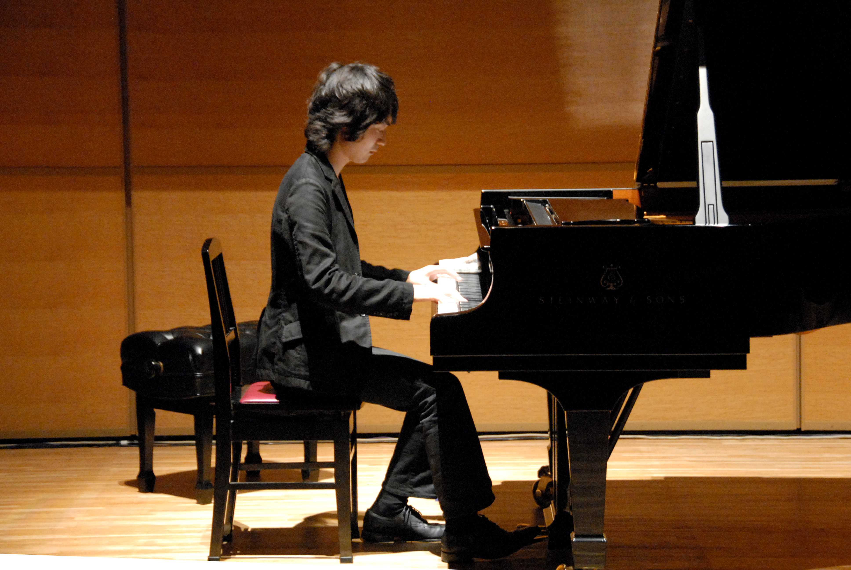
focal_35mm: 98
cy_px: 285
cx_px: 426
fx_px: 2308
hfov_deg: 20.9
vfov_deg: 14.1
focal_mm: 65
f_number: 5.6
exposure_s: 1/30
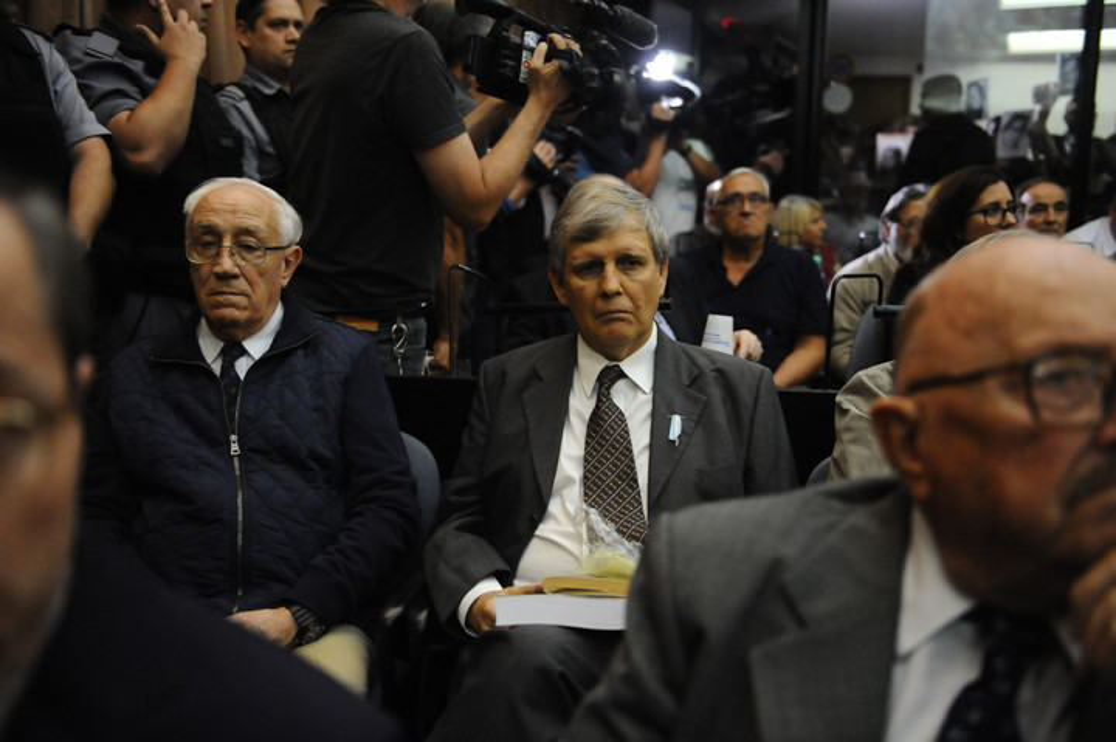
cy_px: 371
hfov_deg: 53.2
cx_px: 558
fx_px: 1115
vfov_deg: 36.8
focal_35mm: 36
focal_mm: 36
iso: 5000
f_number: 2.8
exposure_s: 1/160
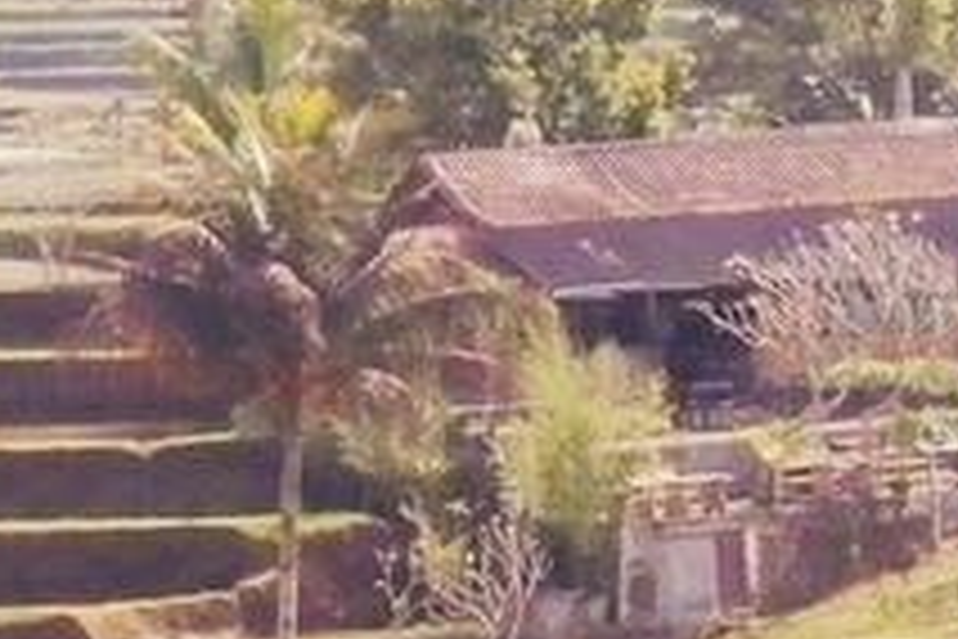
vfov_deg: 2.5
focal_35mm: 541
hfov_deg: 3.8
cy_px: 616
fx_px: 14395
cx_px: 1525
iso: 3200
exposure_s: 1/3200
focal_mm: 50
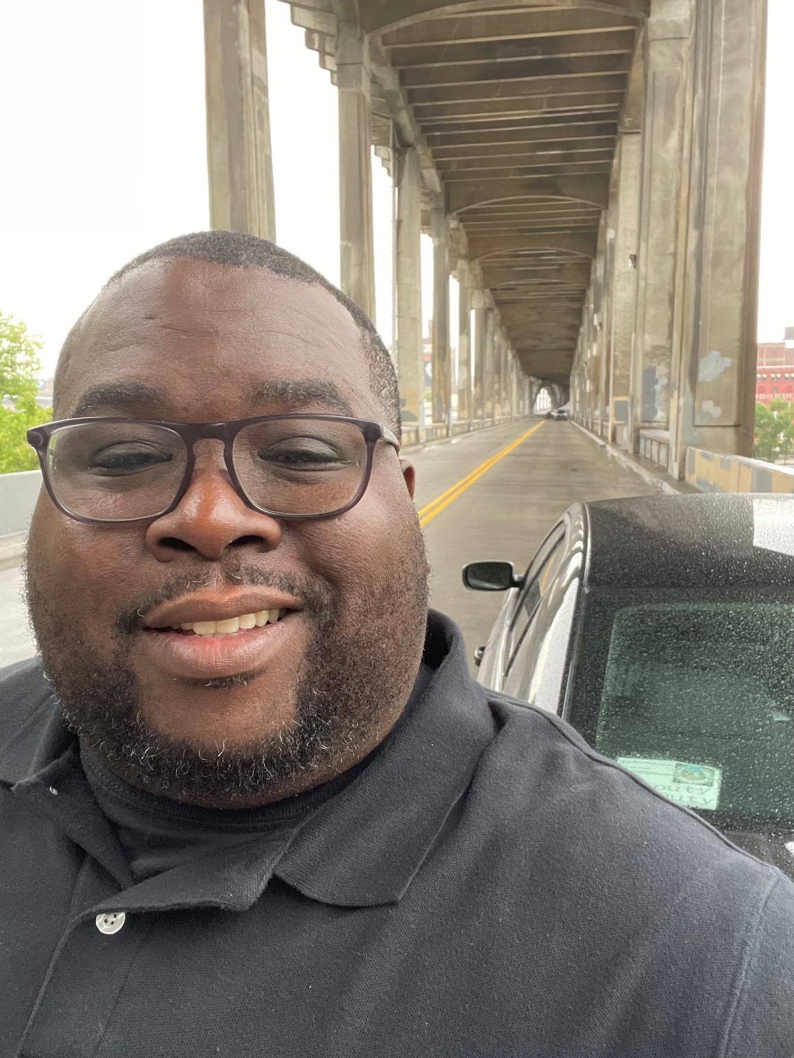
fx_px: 917
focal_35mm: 30
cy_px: 529
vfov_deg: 60.0
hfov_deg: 46.8
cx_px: 397
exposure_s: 1/60
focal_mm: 2.71
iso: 320
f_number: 2.2
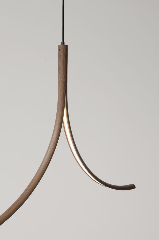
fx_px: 269
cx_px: 80
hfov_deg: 32.9
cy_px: 120
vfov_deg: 48.0
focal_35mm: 40
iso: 200
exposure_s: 1/1000
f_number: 4.5
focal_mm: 27
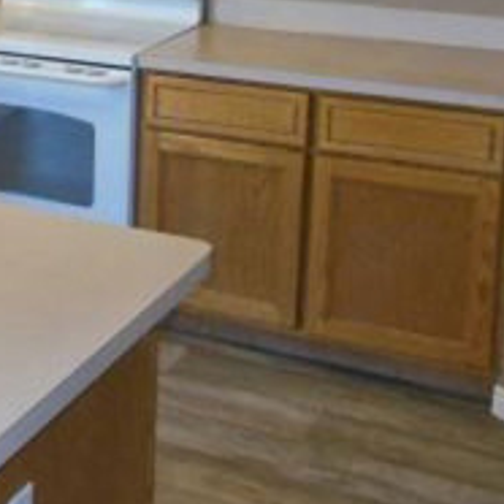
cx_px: -81
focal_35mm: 76
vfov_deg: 22.0
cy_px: 8
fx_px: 1252
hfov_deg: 21.3
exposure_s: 1/30
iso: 320
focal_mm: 4.5
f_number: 3.5
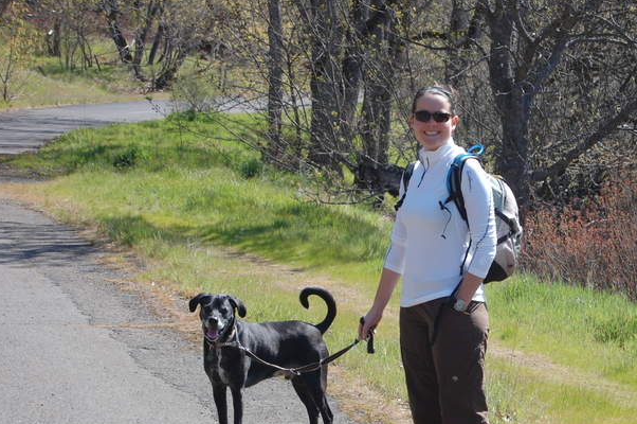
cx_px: 417
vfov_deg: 12.5
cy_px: 259
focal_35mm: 110
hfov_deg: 18.6
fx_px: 1938
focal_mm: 55
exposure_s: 1/500
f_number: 5.6
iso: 320
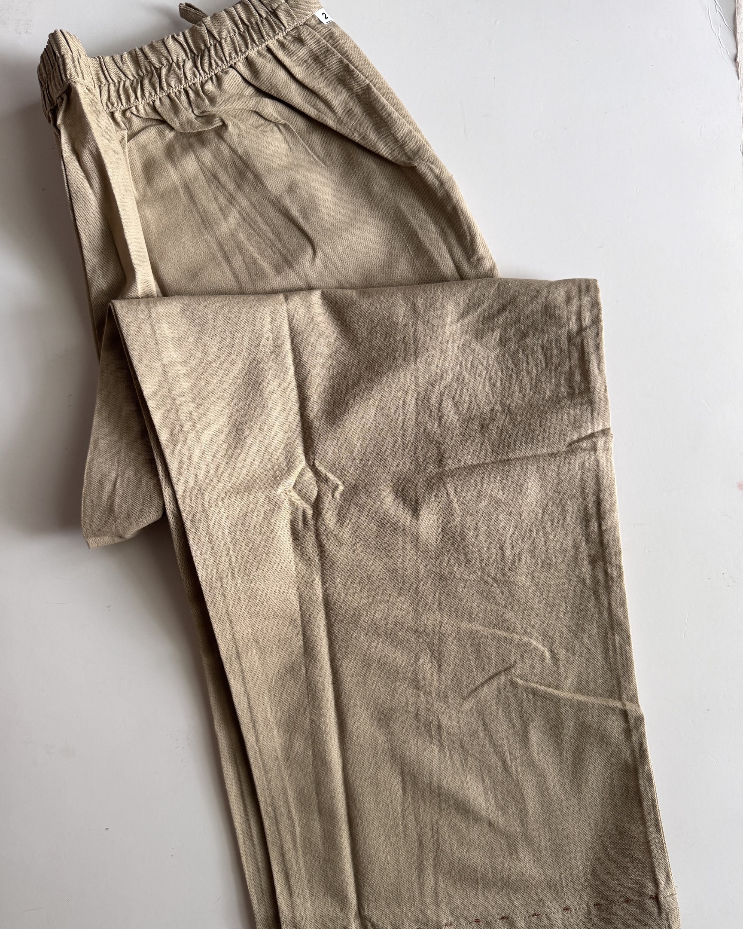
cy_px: 484
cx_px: 361
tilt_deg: -85.5
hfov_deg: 54.9
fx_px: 715
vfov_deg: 66.0
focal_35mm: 26
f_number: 1.78
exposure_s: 1/121
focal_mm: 6.76
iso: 160
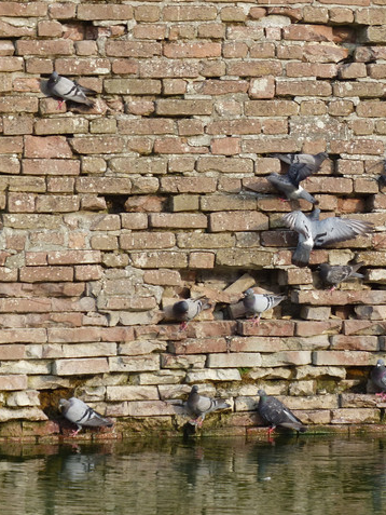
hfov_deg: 5.1
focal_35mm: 291
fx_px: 4325
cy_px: 257
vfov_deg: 6.8
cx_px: 340
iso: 100
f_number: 4
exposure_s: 1/250
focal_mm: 39.1
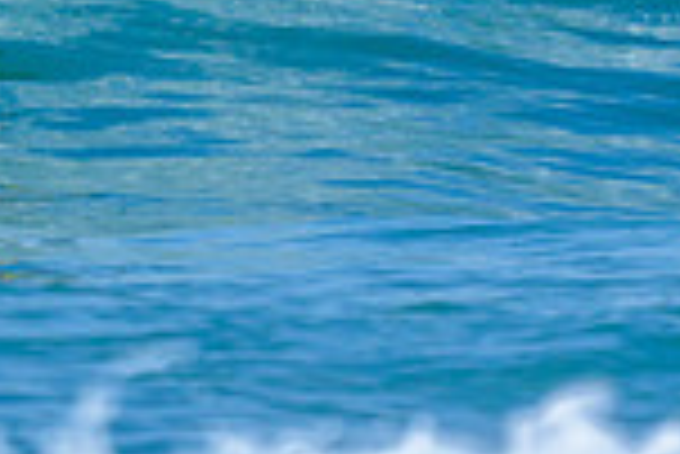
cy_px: -561
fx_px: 79692
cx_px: -256
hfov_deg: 0.5
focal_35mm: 4215
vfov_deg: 0.3
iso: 360
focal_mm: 800
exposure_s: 1/2000
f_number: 6.3
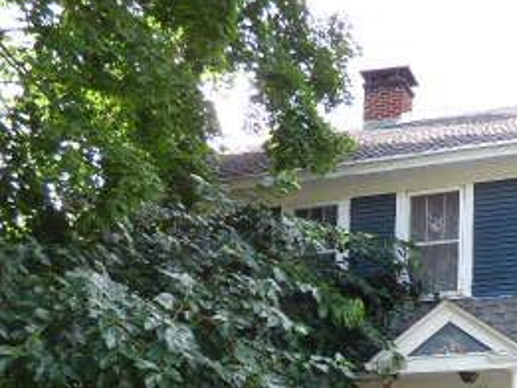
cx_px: 444
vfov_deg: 27.9
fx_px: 732
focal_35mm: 49
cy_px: 390
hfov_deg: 36.9
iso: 100
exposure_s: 1/200
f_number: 2.8
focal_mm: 3.58
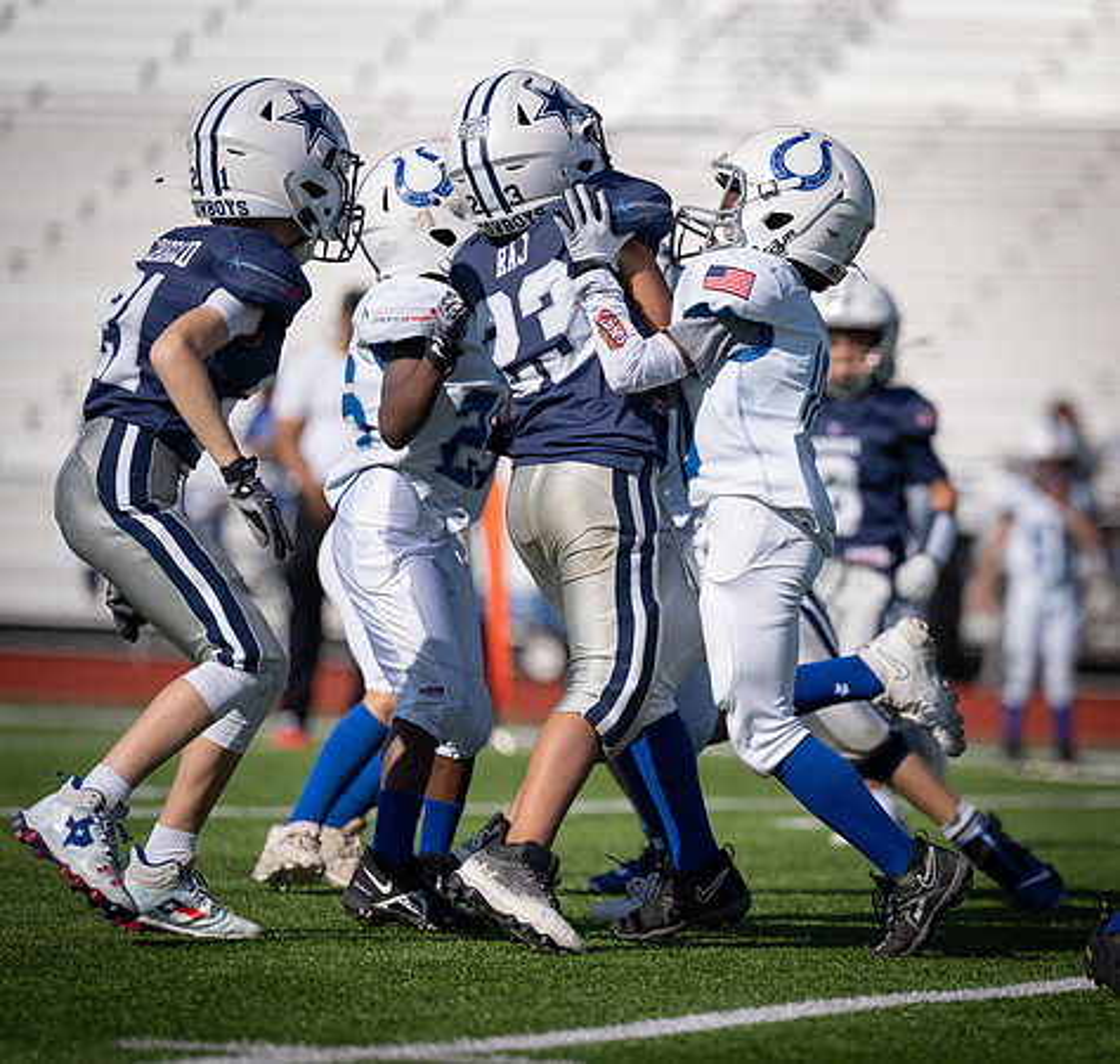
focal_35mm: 275
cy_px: 498
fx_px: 9818
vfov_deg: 6.2
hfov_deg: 6.5
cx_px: 856
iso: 125
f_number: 2.8
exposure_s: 1/3200
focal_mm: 200
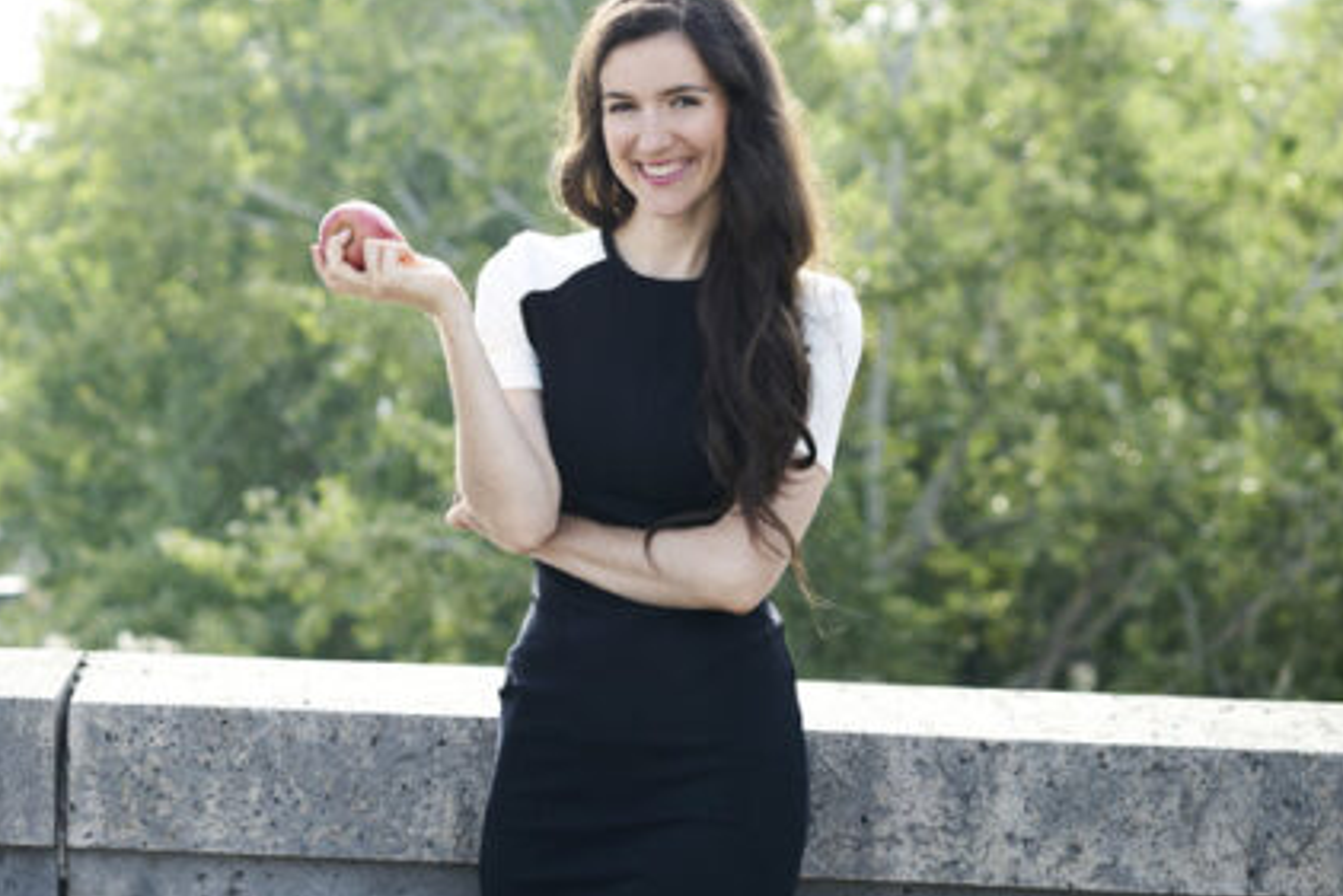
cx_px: 418
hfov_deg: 23.8
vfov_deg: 16.1
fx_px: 3172
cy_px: 316
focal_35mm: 85
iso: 160
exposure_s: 1/800
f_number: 2.8
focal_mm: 55
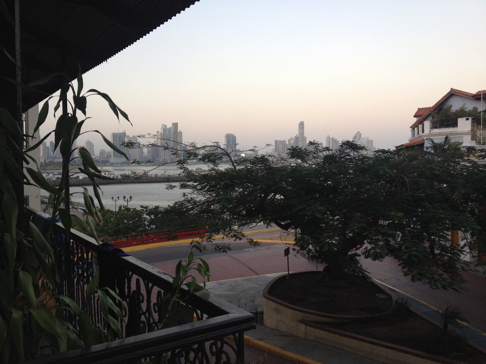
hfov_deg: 52.6
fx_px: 491
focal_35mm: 35
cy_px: 182
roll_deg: +1.0
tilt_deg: -5.1
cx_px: 243
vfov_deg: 40.7
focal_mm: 4.28
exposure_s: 1/120
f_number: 2.4
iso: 80
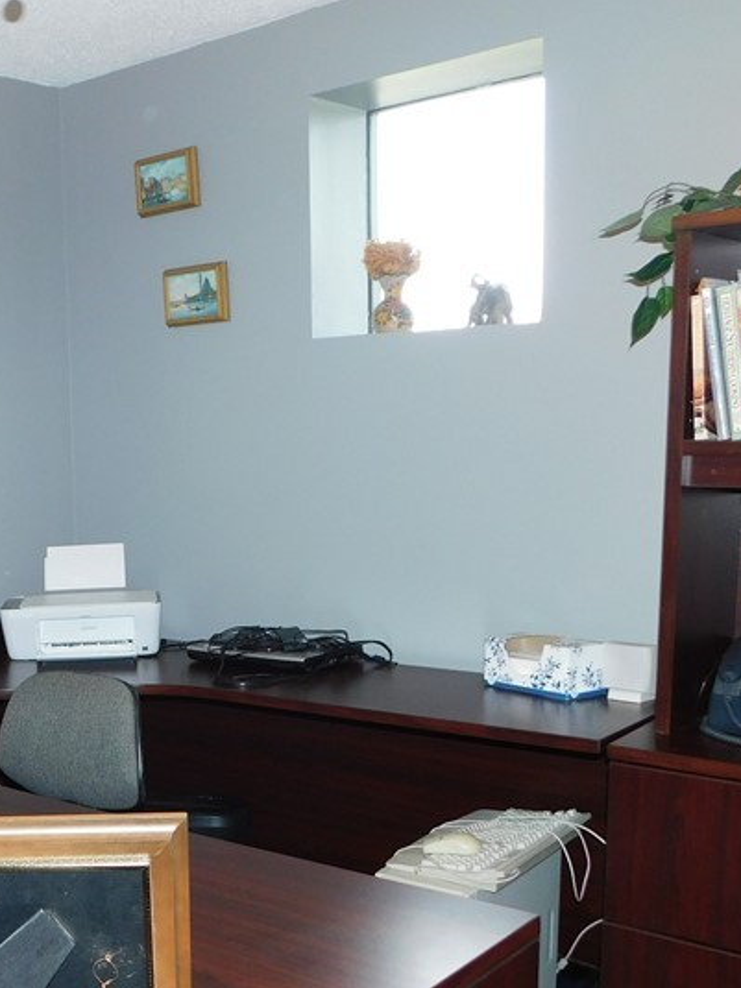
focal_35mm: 44
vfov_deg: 42.6
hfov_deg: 30.7
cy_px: 619
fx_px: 1256
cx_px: 17
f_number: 3
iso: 200
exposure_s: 1/30
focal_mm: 4
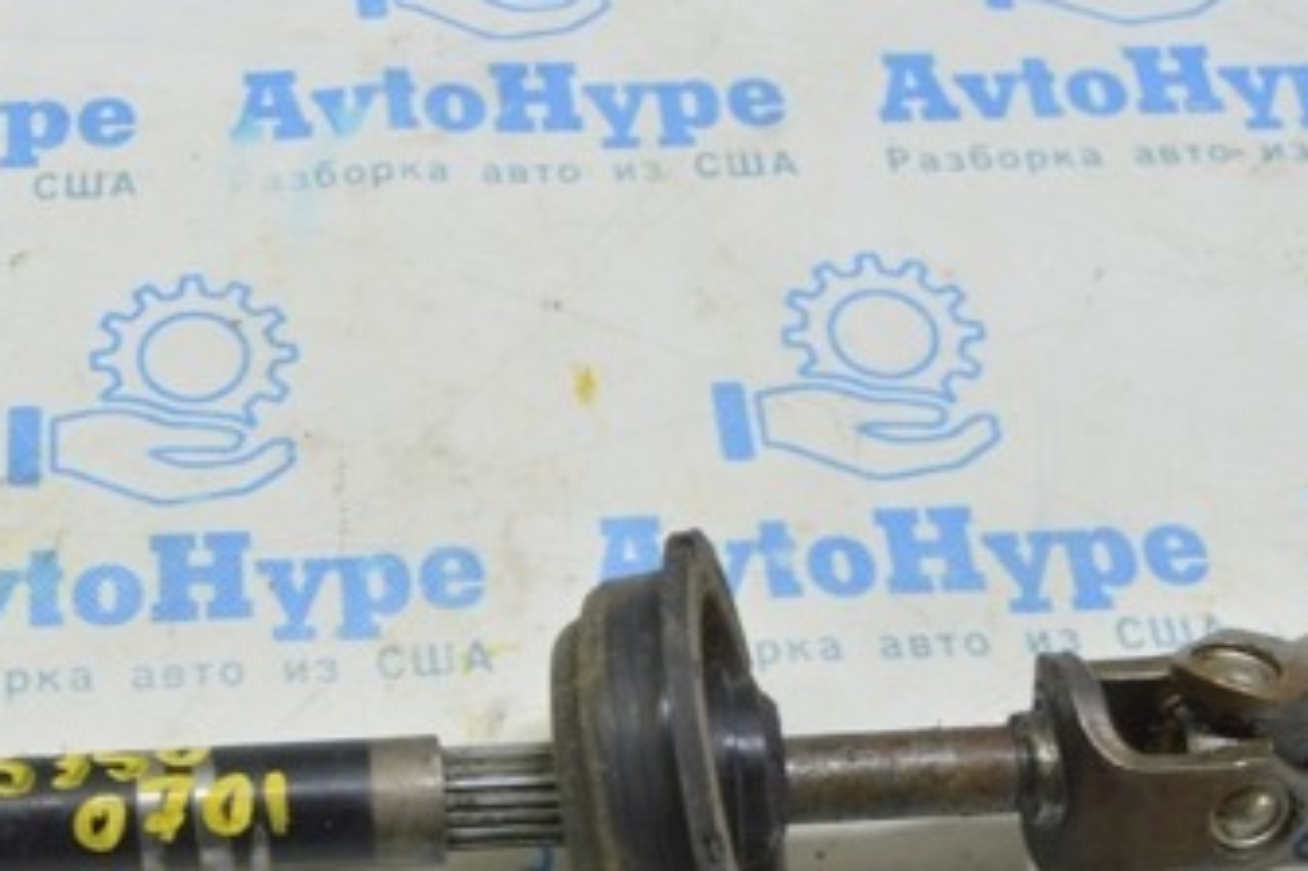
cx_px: 273
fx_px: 2288
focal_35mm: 63
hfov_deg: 31.1
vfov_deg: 21.4
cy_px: 643
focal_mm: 22
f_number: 5.6
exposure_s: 1/20
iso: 400
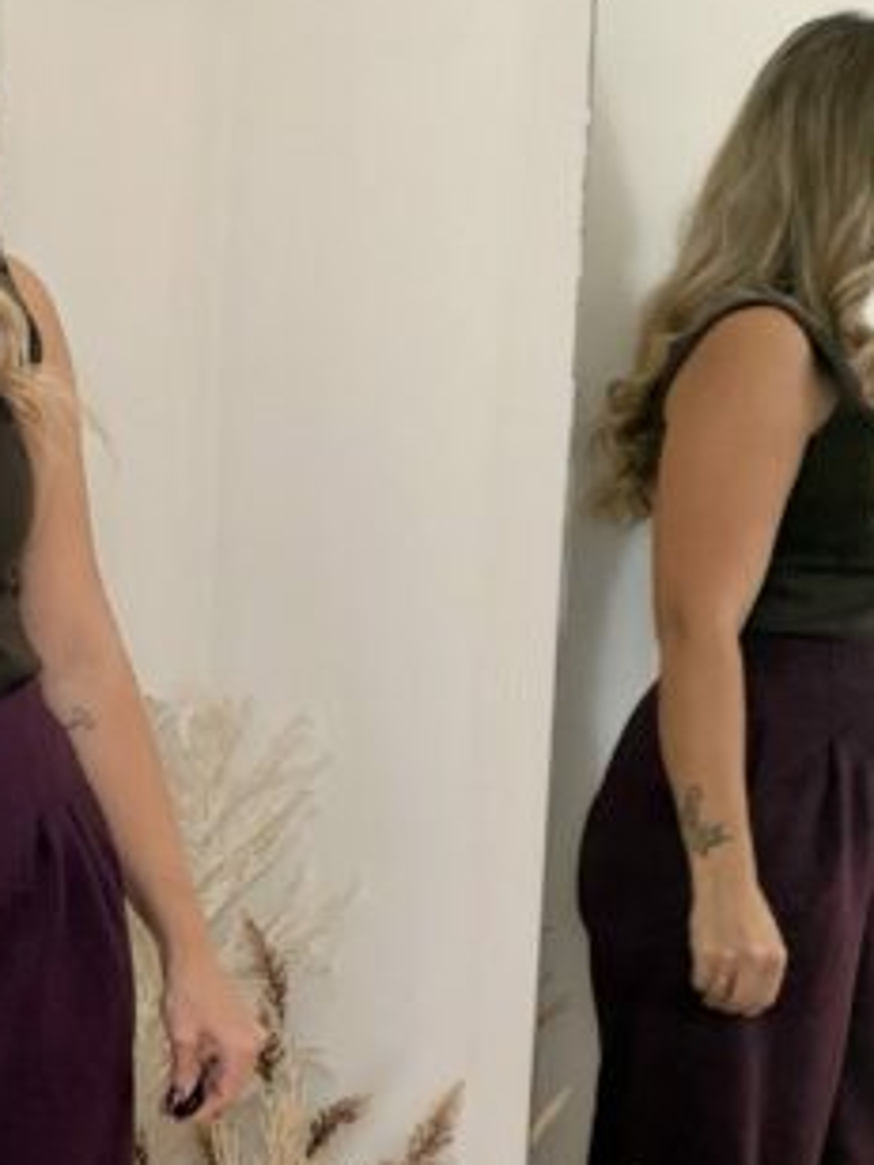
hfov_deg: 17.9
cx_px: -185
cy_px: 821
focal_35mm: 78
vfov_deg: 24.8
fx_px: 2626
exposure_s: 1/60
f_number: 1.9
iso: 100
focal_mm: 2.71
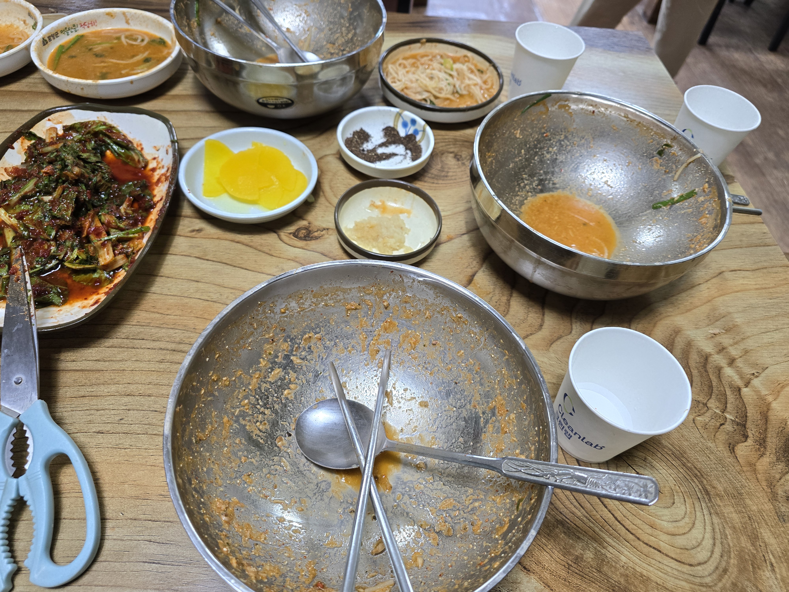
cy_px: 296
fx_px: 524
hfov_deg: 73.9
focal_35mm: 23
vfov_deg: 58.9
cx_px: 394
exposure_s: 1/120
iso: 160
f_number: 1.7
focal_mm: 6.3
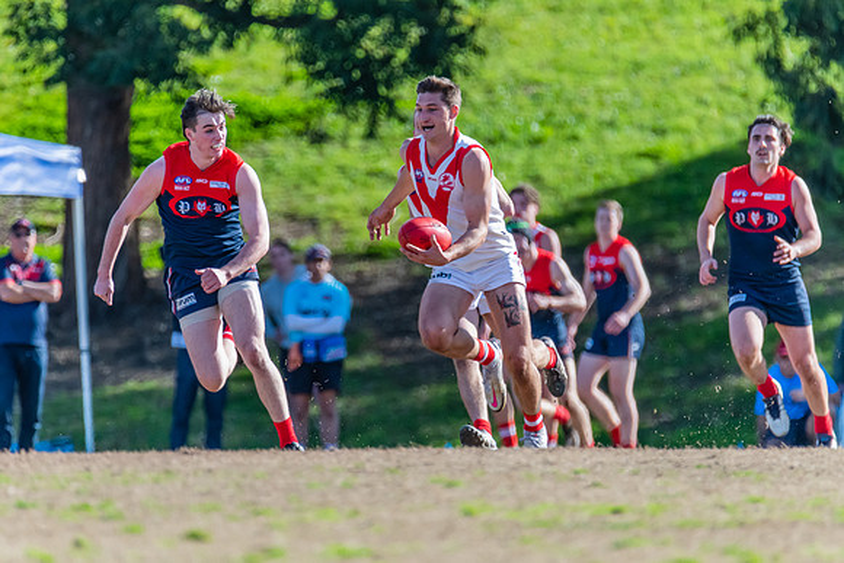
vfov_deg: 1.7
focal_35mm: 808
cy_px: 305
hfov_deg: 2.6
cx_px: 397
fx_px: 18950
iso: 1000
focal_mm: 600
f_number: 6.3
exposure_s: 1/1600
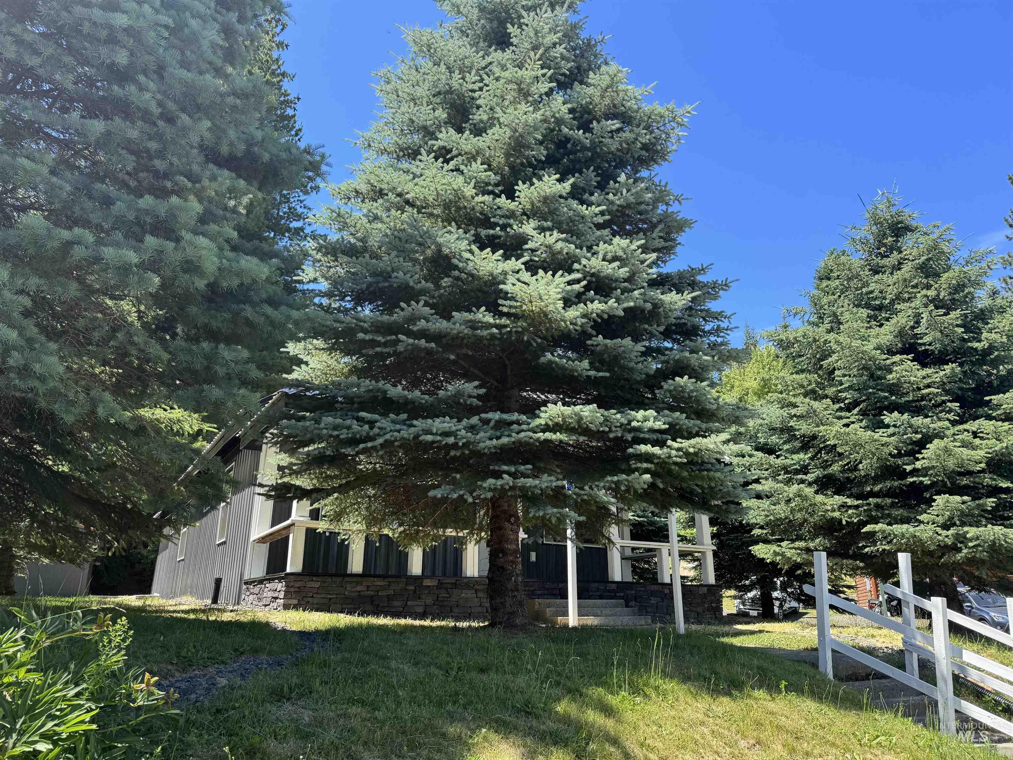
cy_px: 380
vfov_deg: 56.8
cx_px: 506
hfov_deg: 71.6
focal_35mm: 24
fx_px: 702
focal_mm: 6.76
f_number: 1.78
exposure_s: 1/1010
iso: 80
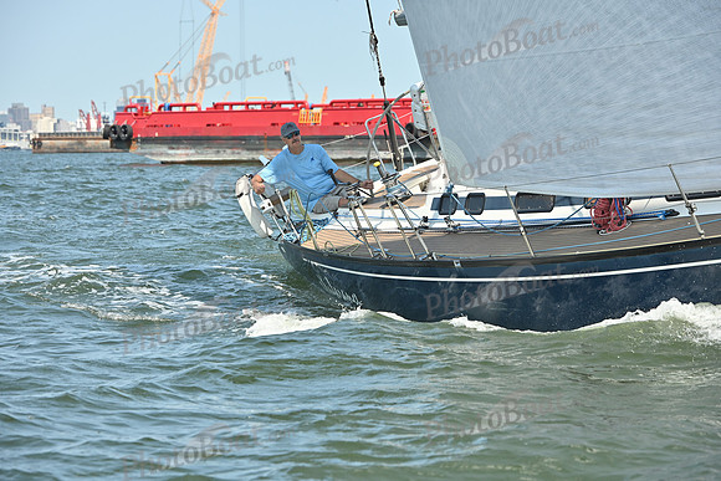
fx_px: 2804
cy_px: 240
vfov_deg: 9.8
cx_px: 360
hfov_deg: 14.7
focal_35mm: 140
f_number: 8
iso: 320
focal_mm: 140
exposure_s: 1/1250
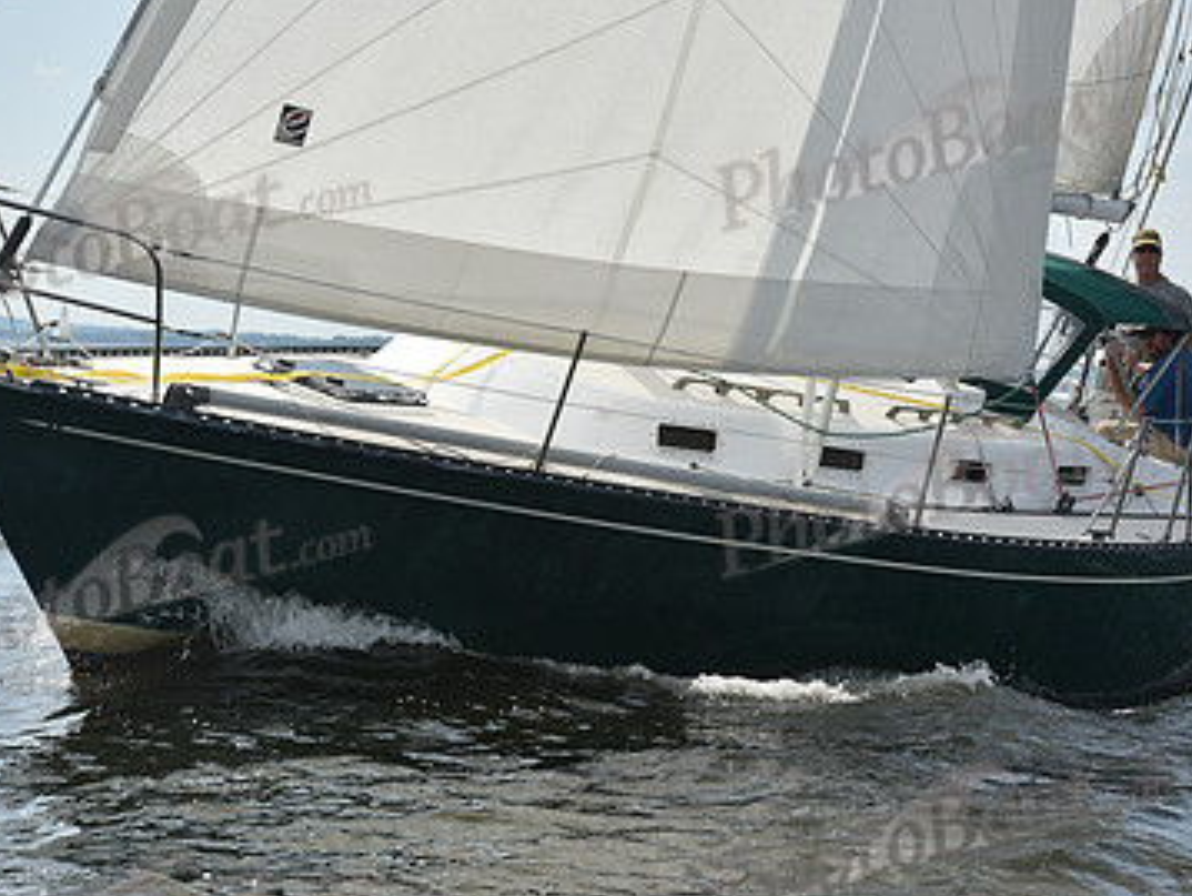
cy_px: 365
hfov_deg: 18.0
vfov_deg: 13.6
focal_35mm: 109
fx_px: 3756
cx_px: 546
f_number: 9
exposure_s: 1/1250
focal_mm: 70
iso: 320
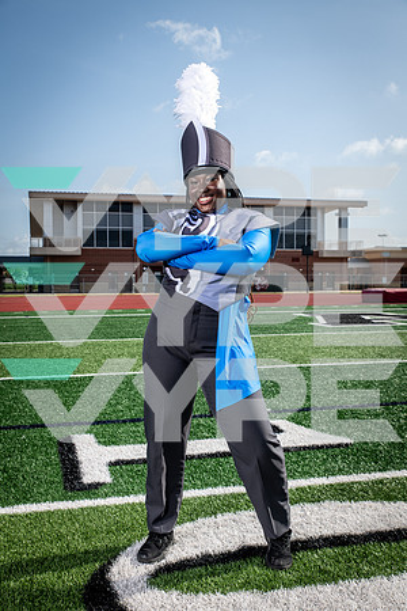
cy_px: 306
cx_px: 204
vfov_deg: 50.7
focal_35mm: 38
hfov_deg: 35.1
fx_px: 644
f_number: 7.1
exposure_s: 1/400
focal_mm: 38
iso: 125
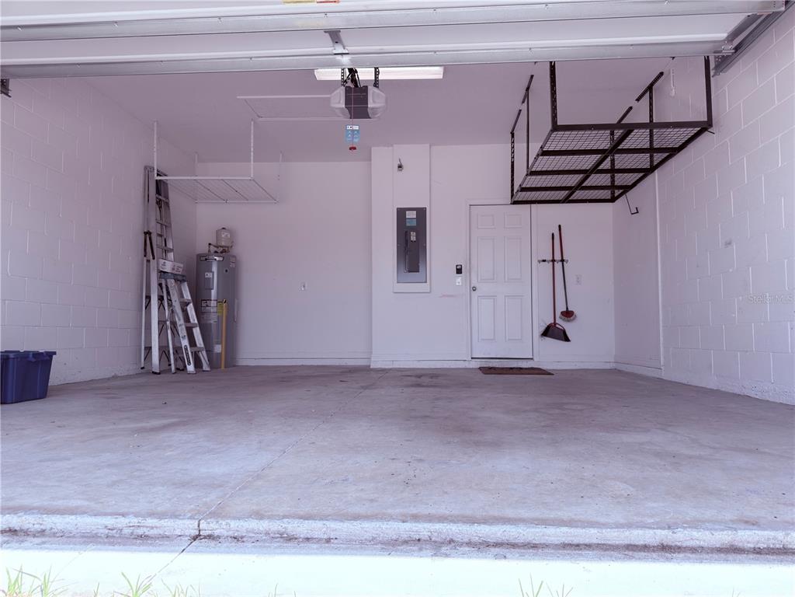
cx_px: 398
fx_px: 551
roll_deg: -0.2
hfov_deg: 71.6
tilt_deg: +2.7
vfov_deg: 56.8
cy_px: 298
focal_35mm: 24
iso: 80
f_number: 1.78
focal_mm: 6.76
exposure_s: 1/894
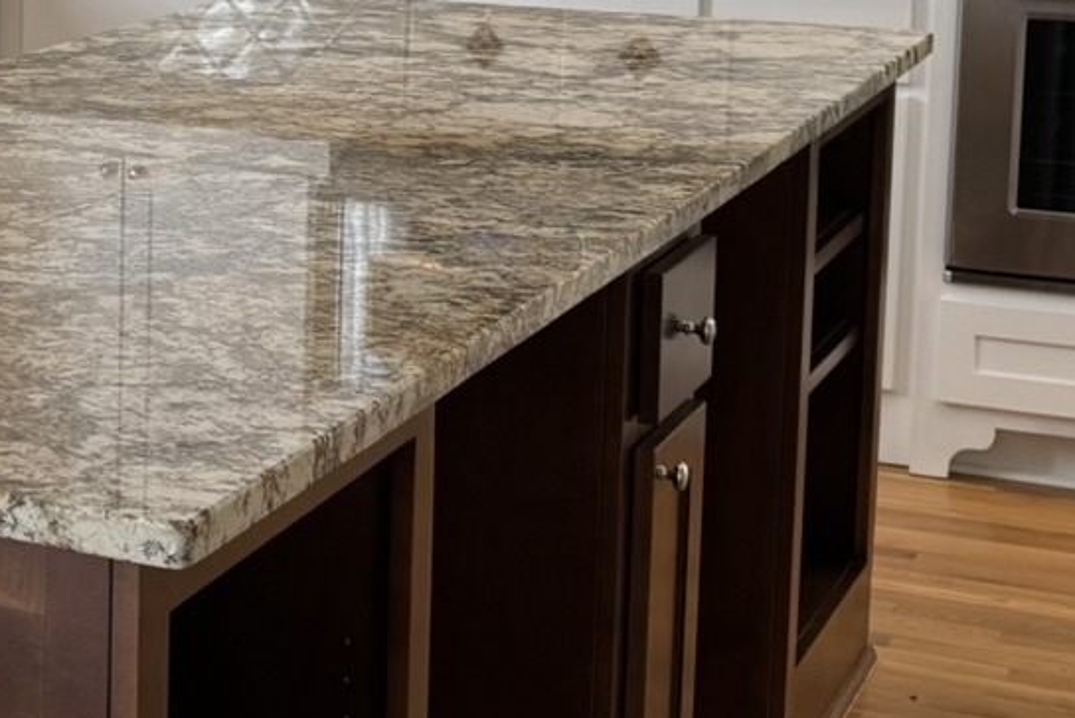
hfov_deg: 19.7
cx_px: -372
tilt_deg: -7.2
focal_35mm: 94
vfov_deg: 14.3
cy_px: 0
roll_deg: -0.6
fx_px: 2808
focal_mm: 6.76
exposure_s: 1/120
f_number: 1.78
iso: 80
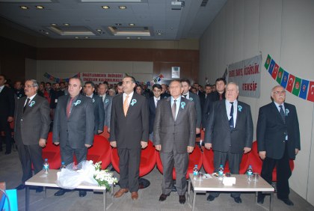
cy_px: 106
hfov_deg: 67.3
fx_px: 236
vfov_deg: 48.1
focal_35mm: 27
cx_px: 157
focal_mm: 18
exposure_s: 1/60
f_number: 4
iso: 200
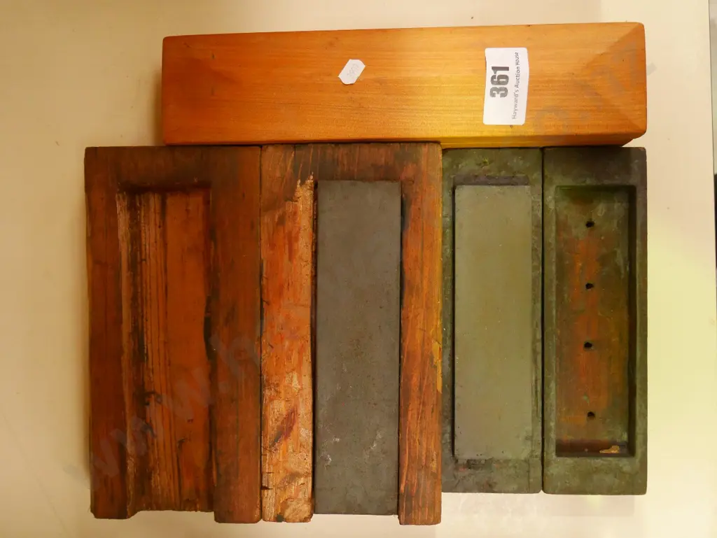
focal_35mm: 28
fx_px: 580
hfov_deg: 63.4
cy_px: 269
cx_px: 358
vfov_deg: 49.8
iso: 3200
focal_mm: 14
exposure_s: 1/125
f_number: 3.7
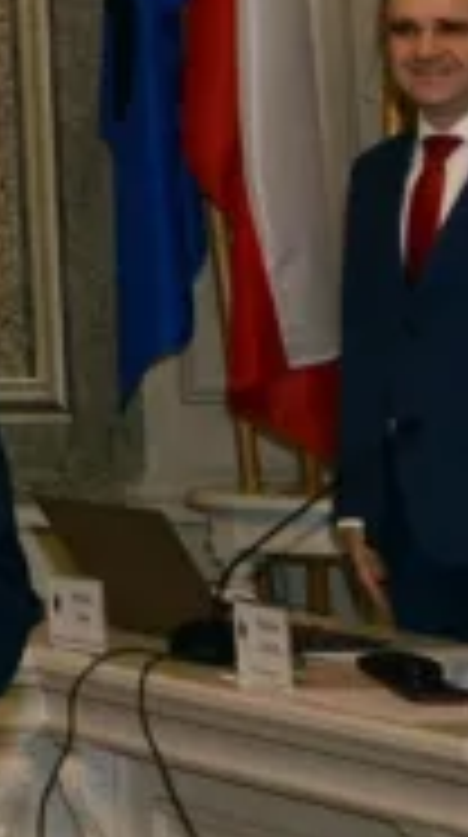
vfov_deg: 13.3
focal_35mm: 156
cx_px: -1422
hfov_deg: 6.3
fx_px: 3457
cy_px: -236
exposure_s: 1/60
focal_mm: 18
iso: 400
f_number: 5.6
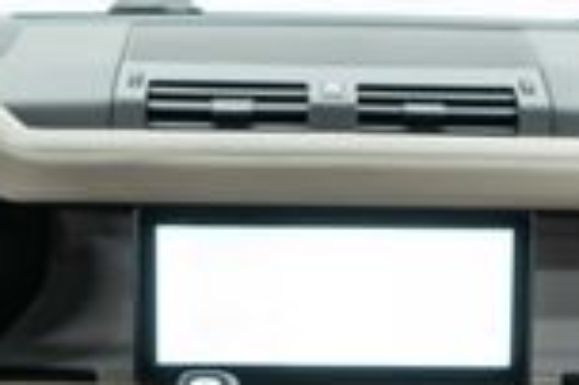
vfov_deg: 10.9
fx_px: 1896
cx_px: 331
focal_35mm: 118
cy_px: 658
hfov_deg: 17.4
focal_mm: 28
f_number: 3.2
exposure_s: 1/40
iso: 800
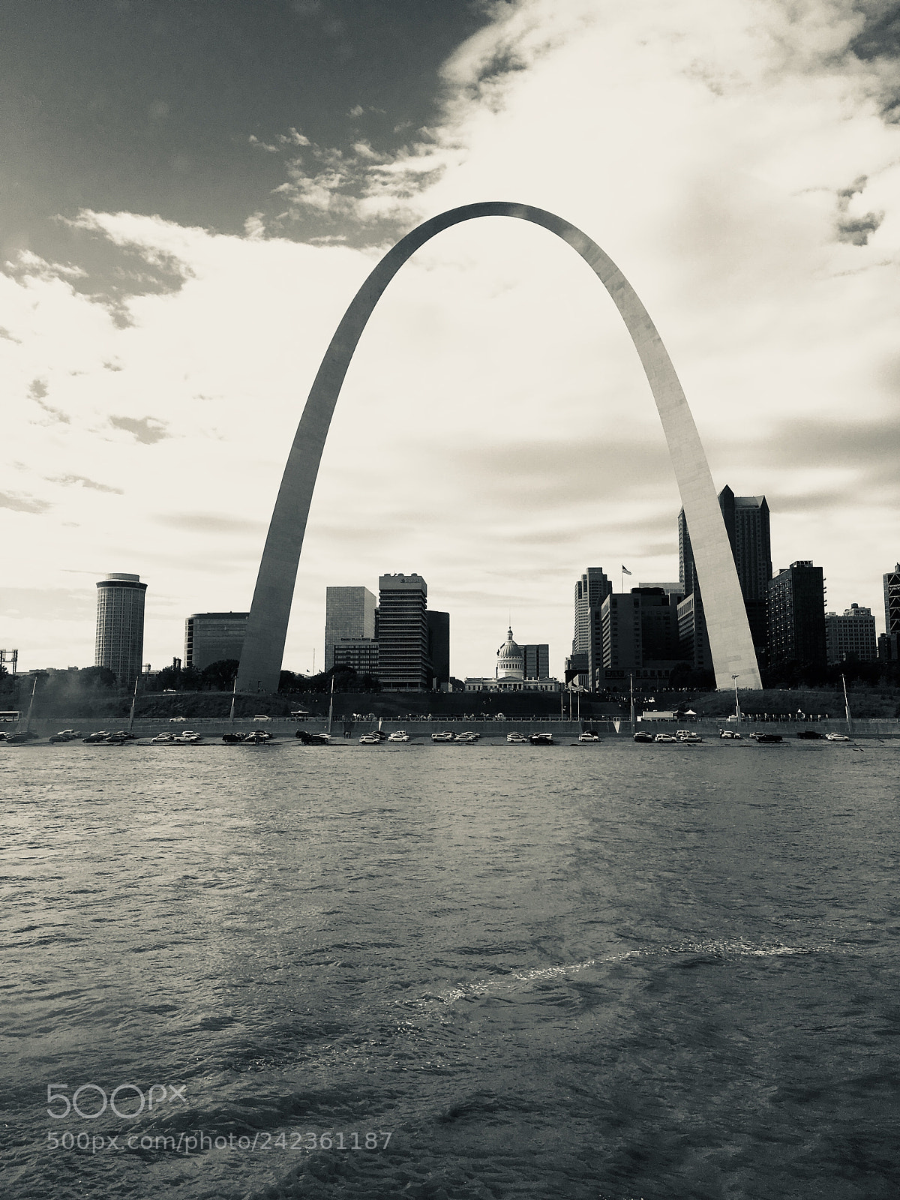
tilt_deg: +5.7
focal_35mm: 29
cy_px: 600
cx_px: 450
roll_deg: -0.4
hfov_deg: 48.2
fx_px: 1005
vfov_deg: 61.7
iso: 25
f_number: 2.2
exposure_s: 1/1789
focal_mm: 4.15
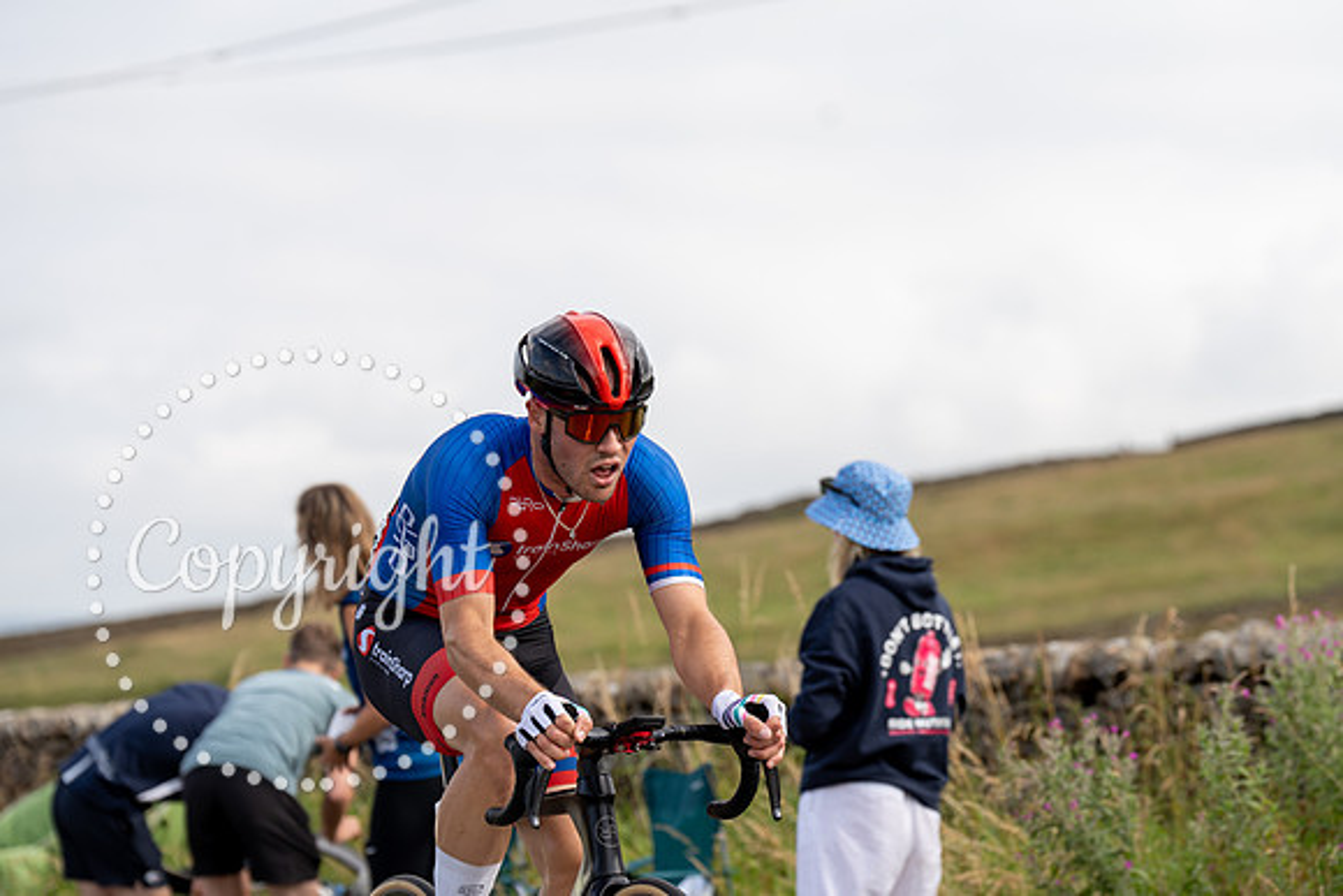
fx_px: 5037
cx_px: 672
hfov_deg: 15.2
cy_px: 448
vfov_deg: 10.2
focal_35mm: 135
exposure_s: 1/800
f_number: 4.5
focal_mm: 135
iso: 200
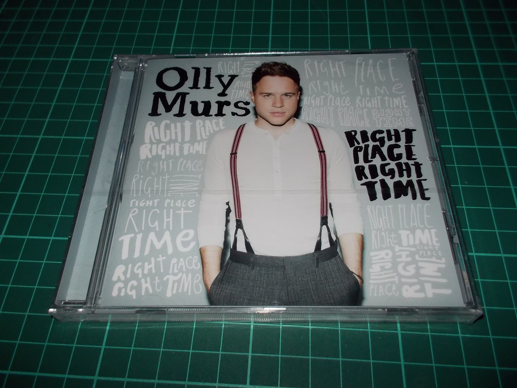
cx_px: 258
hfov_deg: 61.7
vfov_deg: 48.2
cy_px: 194
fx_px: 433
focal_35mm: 29
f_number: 3.3
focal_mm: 4.1
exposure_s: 1/30
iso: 200
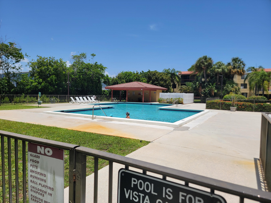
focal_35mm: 24
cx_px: 136
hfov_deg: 71.6
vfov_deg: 56.8
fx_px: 188
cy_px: 102
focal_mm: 6.7
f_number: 1.8
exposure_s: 1/1593
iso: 16
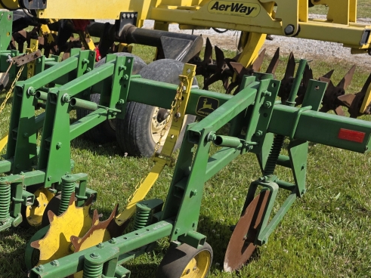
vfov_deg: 29.3
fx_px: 514
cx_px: 14
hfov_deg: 36.3
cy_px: 236
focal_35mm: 48
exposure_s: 1/6355
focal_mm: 6.3
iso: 80
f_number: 1.7
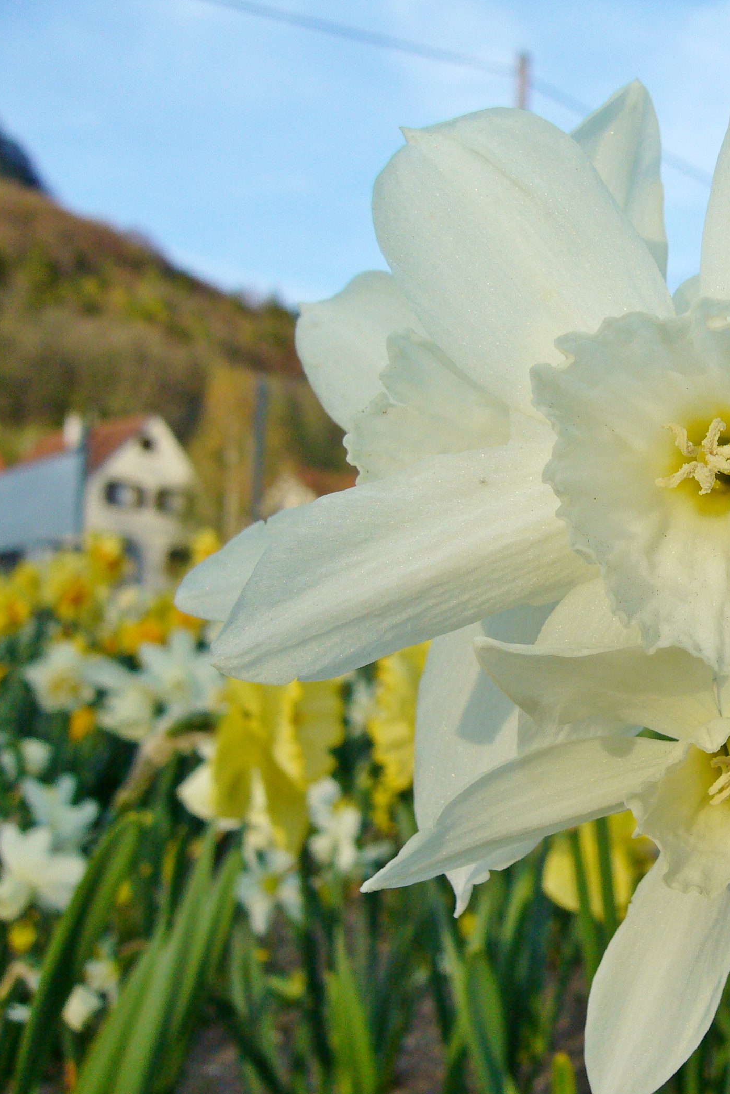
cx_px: 673
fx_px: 1490
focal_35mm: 49
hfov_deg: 26.5
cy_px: 549
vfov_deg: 40.3
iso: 80
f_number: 5.6
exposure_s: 1/200
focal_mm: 5.8
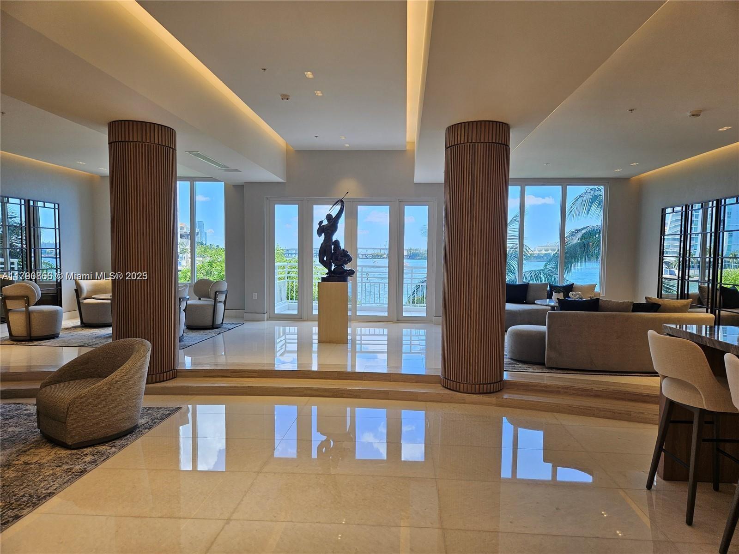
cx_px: 370
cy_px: 277
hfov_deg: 73.9
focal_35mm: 23
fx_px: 491
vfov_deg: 58.9
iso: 32
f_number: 1.8
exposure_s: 1/120
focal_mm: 5.4
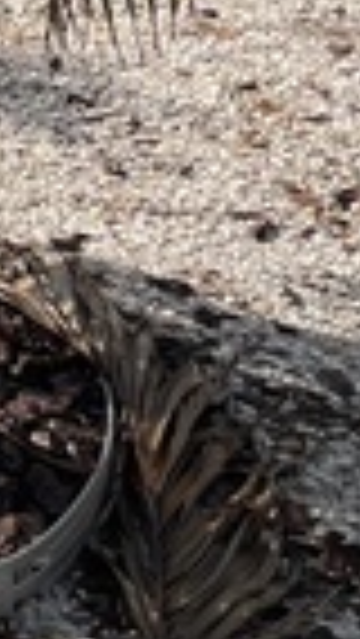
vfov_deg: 14.6
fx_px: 2254
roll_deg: +6.1
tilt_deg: -6.7
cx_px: -729
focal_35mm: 133
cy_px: -416
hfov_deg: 7.9
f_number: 1.6
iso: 50
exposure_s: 1/3401
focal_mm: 4.2
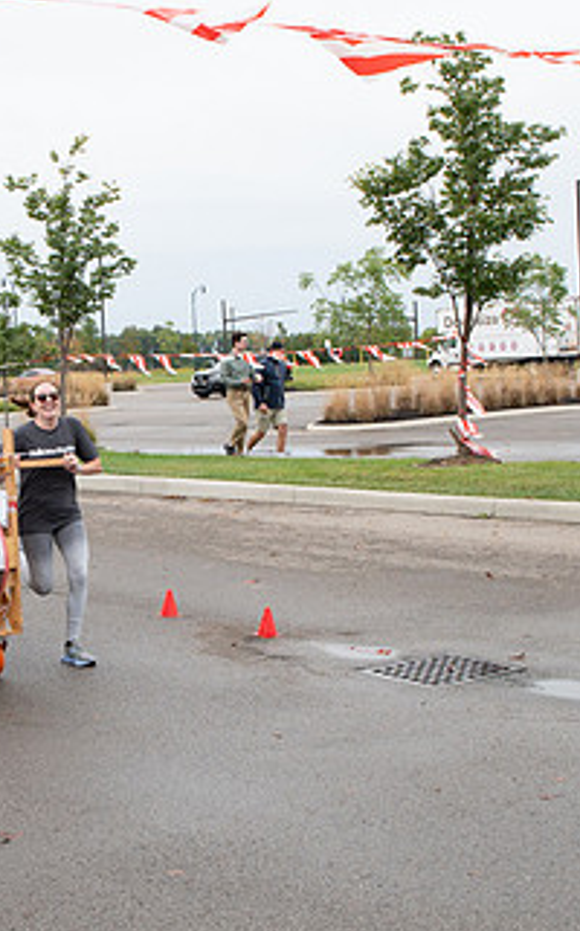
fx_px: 1521
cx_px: 111
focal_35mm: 60
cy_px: 483
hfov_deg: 21.3
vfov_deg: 34.0
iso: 640
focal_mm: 24
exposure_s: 1/320
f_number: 7.1
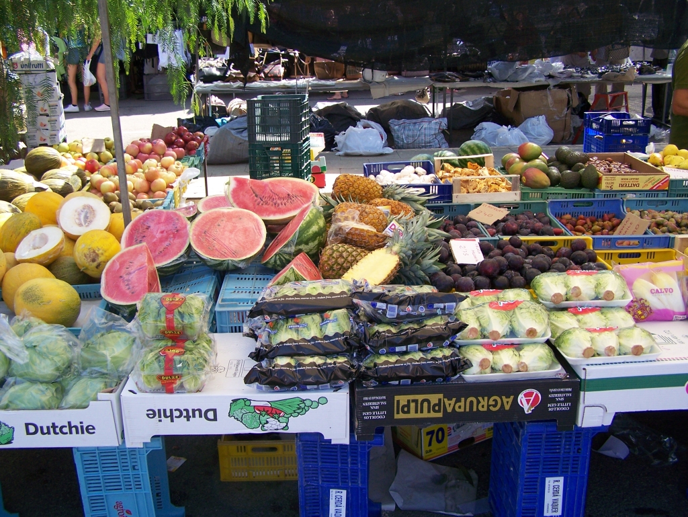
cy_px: 258
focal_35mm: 38
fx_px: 756
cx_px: 344
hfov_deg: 49.0
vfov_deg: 37.8
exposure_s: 1/400
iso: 80
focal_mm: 6.3
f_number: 2.8
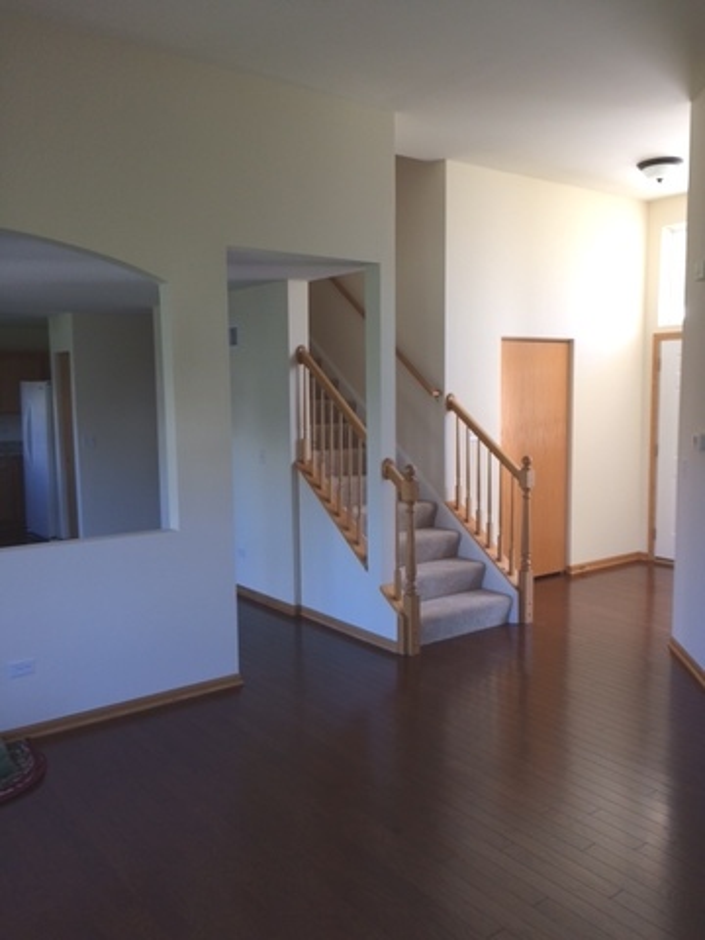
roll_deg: +1.0
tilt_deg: -7.0
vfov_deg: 61.7
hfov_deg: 48.2
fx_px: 787
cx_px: 352
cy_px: 470
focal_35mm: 29
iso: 32
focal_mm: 4.15
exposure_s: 1/60
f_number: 2.2
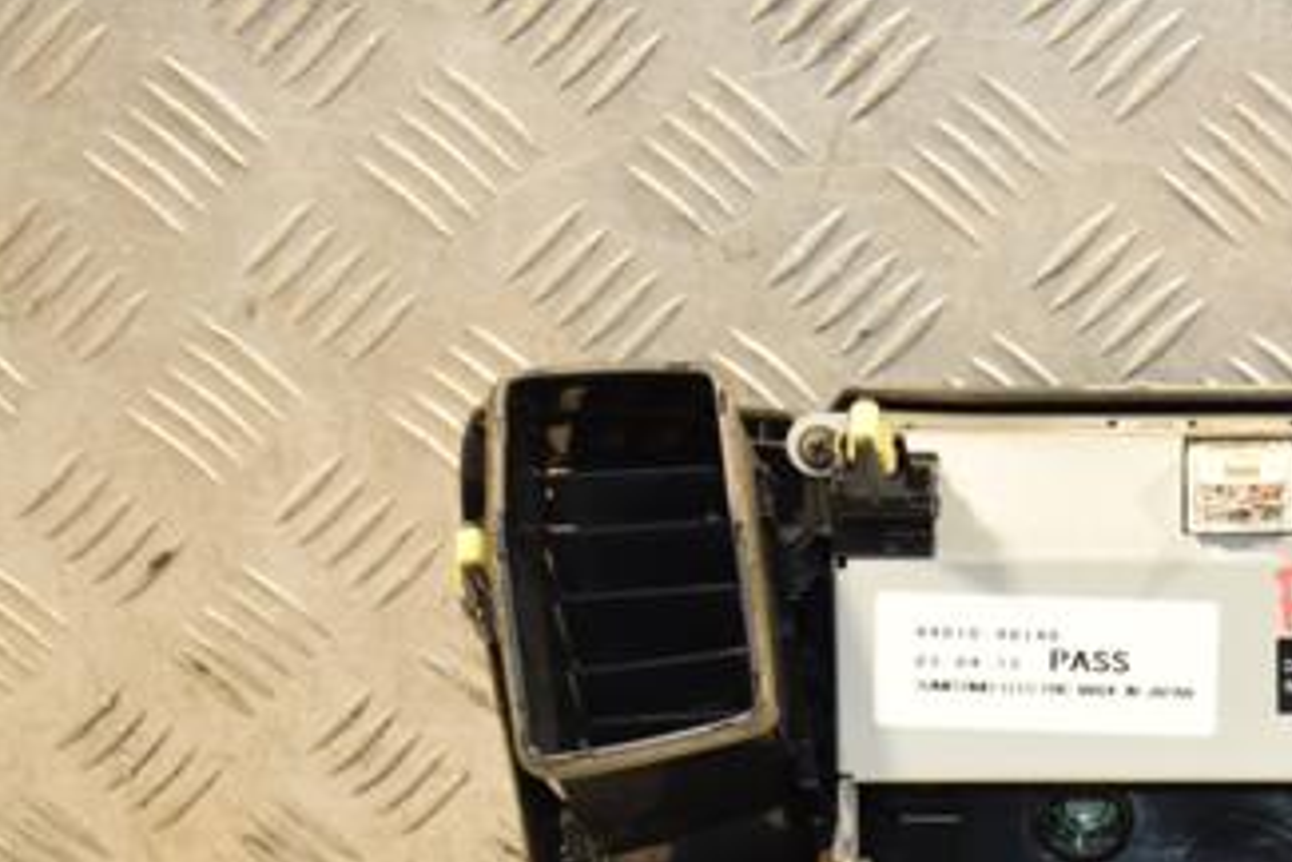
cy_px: 771
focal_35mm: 133
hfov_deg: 15.2
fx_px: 4775
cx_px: 1181
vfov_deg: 10.3
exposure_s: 1/160
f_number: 4.8
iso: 800
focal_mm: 48
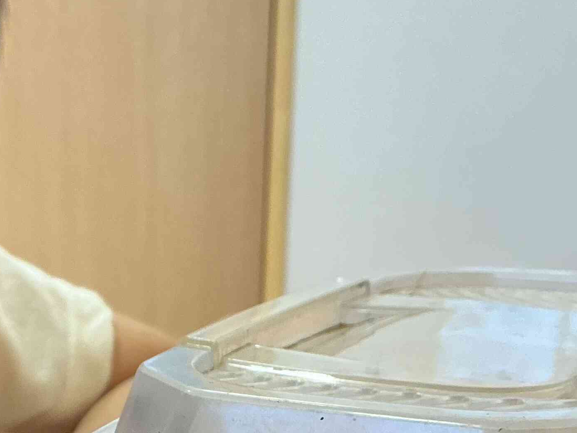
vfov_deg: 17.0
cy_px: 477
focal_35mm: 84
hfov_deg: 22.4
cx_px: -5
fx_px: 1400
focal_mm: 3
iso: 80
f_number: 1.8
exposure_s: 1/60
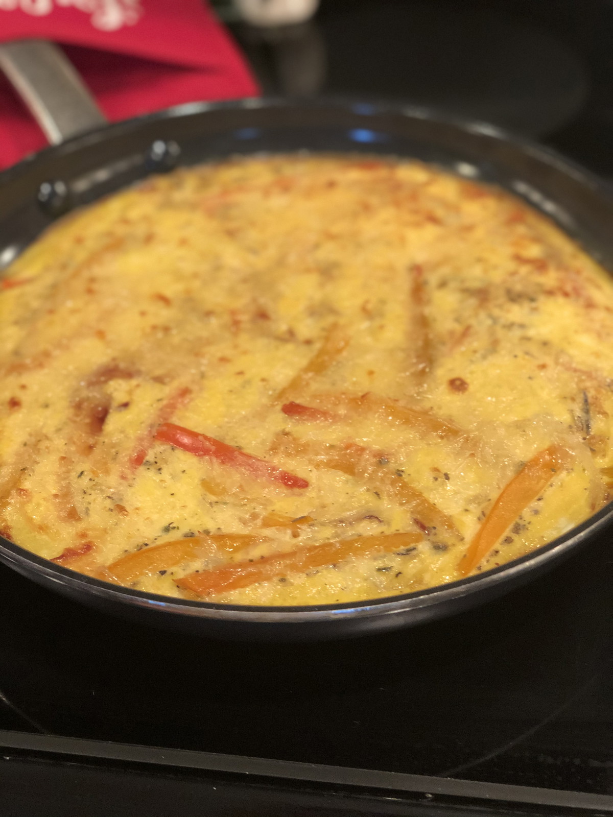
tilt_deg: -41.6
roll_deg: +1.6
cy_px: 408
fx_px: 1228
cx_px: 306
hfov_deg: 28.0
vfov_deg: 36.8
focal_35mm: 52
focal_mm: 6
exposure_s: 1/30
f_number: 2.4
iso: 125
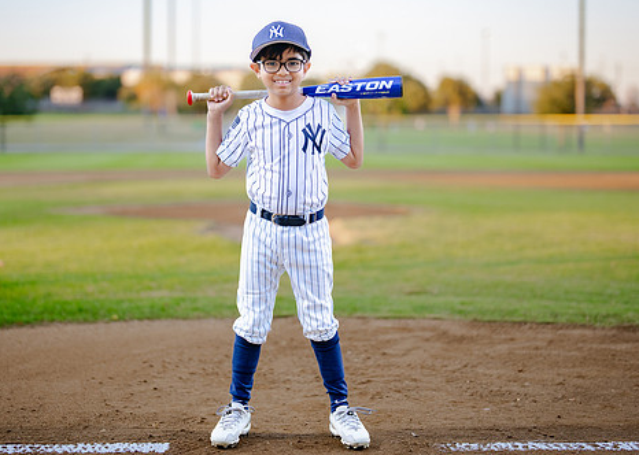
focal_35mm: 75
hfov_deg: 26.4
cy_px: 188
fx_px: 1360
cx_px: 288
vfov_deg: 19.0
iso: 250
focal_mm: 50
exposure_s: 1/1000
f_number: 1.2
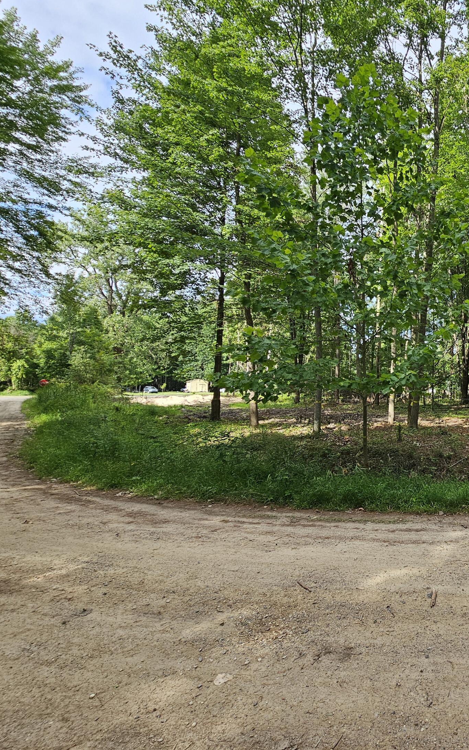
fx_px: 389
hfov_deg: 51.5
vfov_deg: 88.0
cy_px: 363
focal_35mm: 19
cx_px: 456
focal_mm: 2.2
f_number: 2.2
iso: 50
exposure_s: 1/562
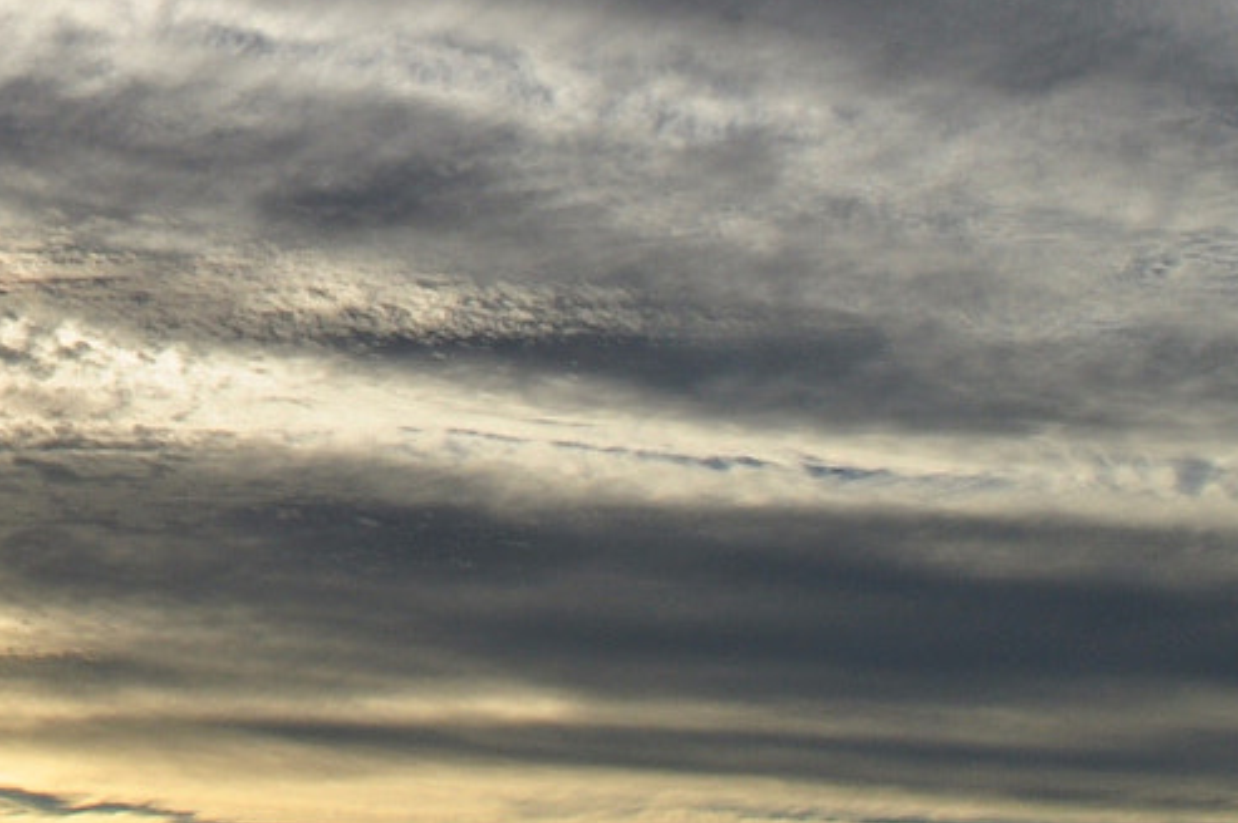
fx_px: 3677
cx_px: -407
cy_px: -187
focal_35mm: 107
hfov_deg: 17.8
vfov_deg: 12.5
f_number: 13
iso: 200
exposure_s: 1/640
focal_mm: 22
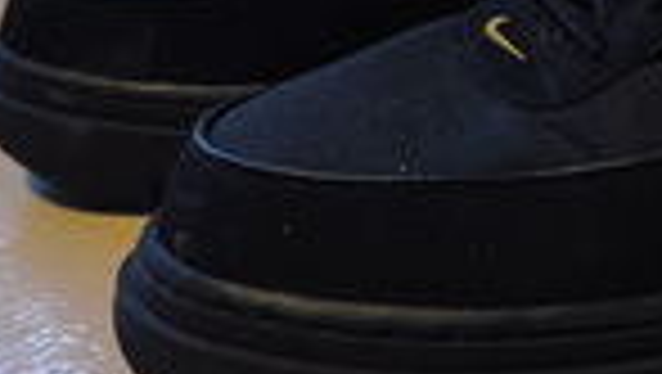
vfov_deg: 13.4
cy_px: 0
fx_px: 1564
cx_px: 732
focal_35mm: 89
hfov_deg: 22.5
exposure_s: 1/30
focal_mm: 6.76
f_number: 1.78
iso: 1000
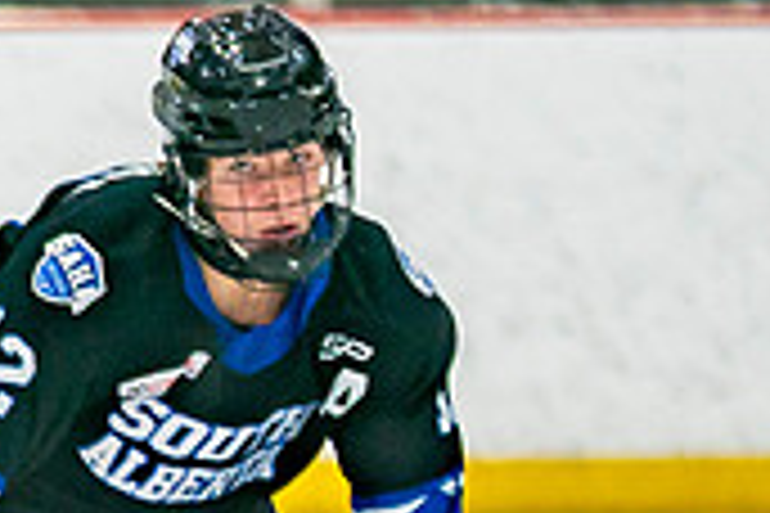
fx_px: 30905
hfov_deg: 1.4
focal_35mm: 1445
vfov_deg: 1.0
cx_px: -553
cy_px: 972
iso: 400
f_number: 2.8
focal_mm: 200
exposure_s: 1/640
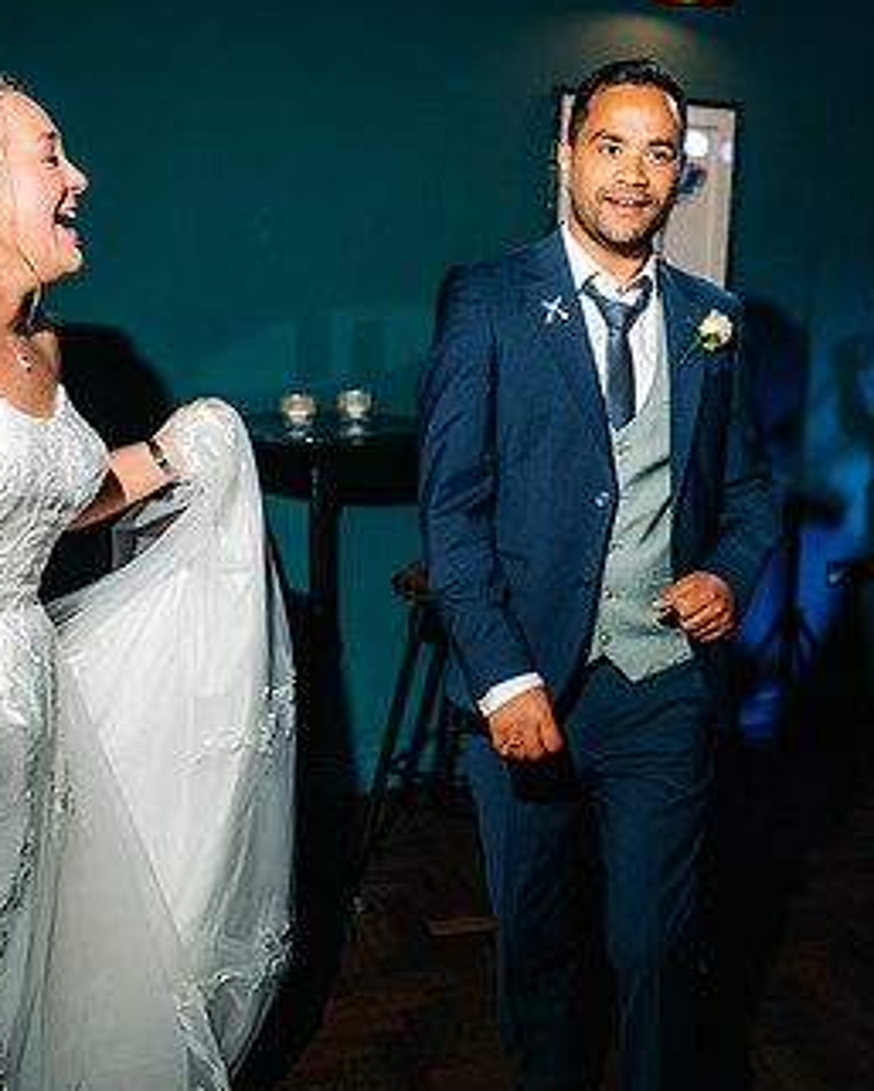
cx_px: 466
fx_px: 1487
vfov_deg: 40.3
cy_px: 537
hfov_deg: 32.8
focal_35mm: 46
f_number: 2.5
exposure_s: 1/200
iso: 400
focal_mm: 35
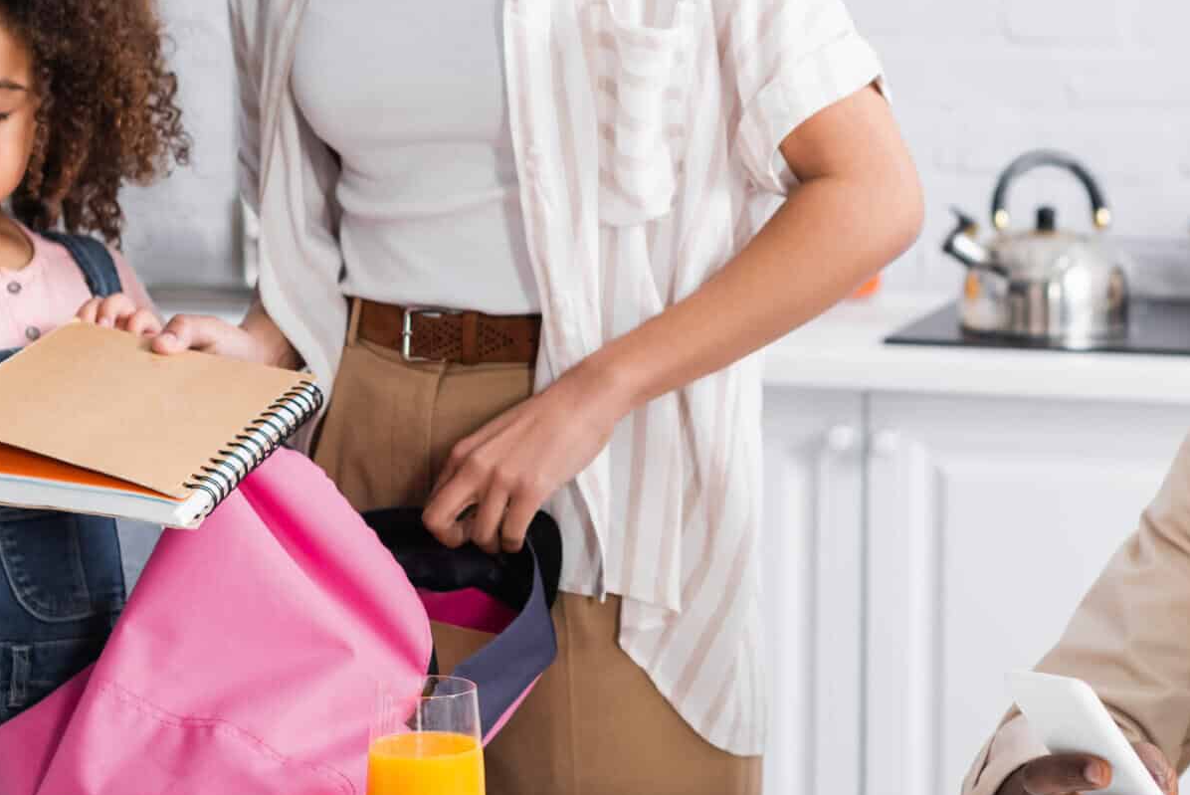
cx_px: 805
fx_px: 3539
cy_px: 273
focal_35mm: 107
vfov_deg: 12.8
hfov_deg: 19.0
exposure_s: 1/200
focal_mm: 50
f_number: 4
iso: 100
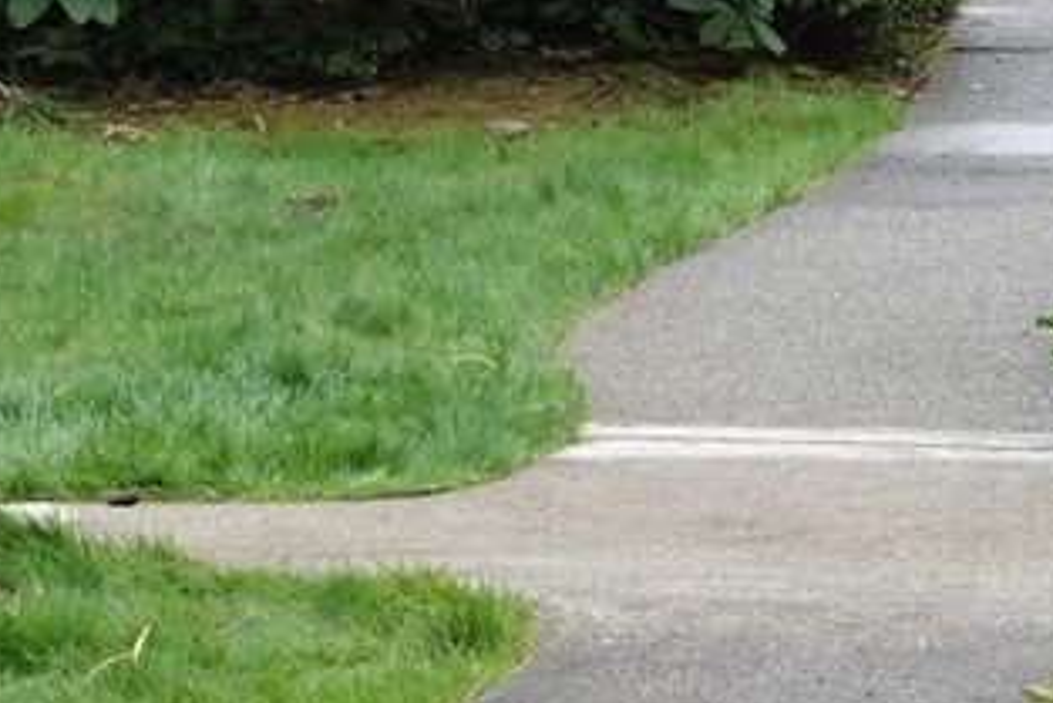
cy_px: 688
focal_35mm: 314
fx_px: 9188
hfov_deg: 6.5
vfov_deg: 4.4
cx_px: 1509
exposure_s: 1/60
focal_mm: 21.83
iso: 640
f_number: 8
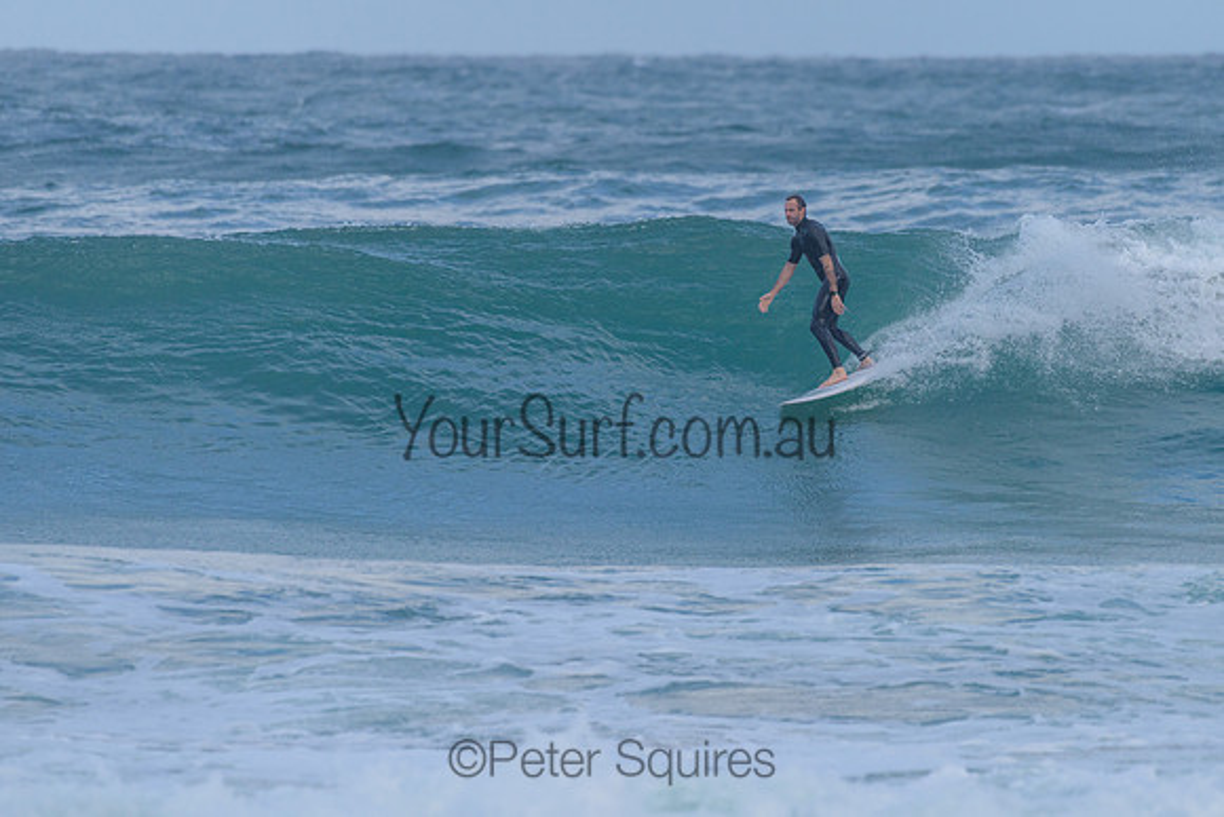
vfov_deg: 2.2
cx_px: 670
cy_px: 322
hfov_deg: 3.4
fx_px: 20831
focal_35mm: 613
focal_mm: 500
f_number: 5.6
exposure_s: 1/2000
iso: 560
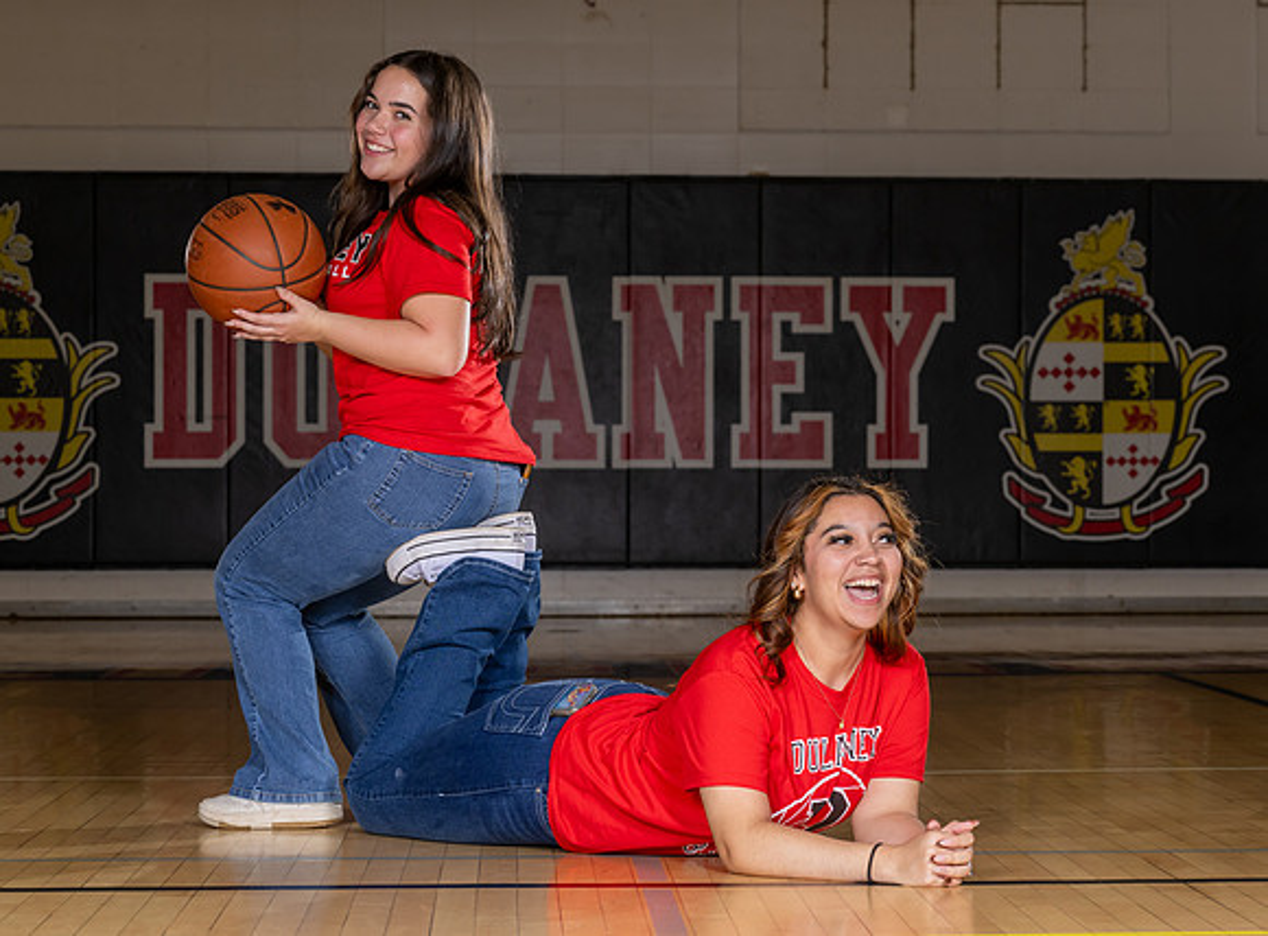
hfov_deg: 20.7
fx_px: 3456
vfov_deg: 15.4
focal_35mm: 95
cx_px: 796
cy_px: 423
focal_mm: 70
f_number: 7.1
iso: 400
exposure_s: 1/100
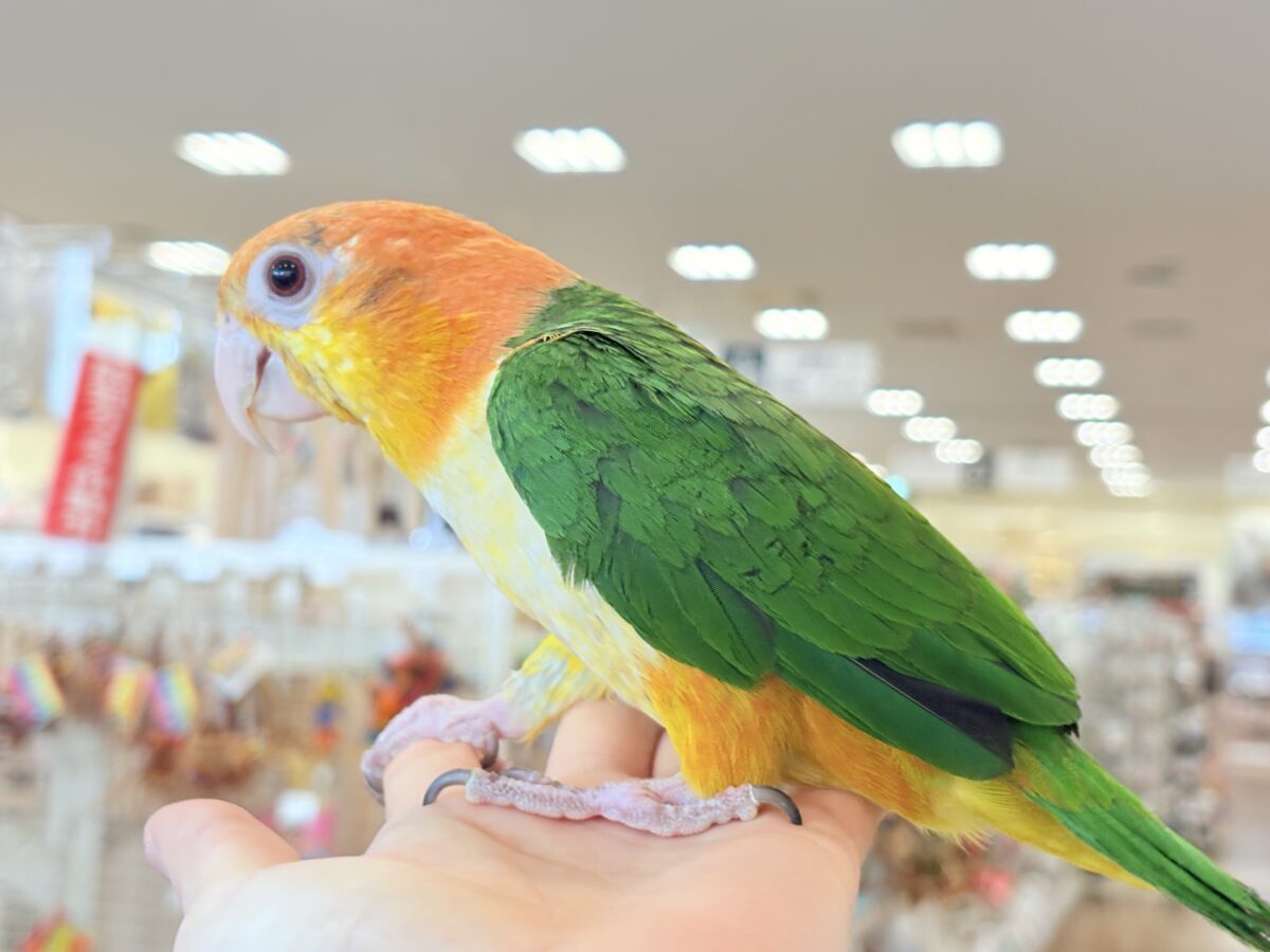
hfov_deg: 36.8
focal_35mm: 52
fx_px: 1908
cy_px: 476
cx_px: 635
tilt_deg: +4.7
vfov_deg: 28.0
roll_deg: -3.5
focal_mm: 5.96
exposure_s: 1/100
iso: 64
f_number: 1.6
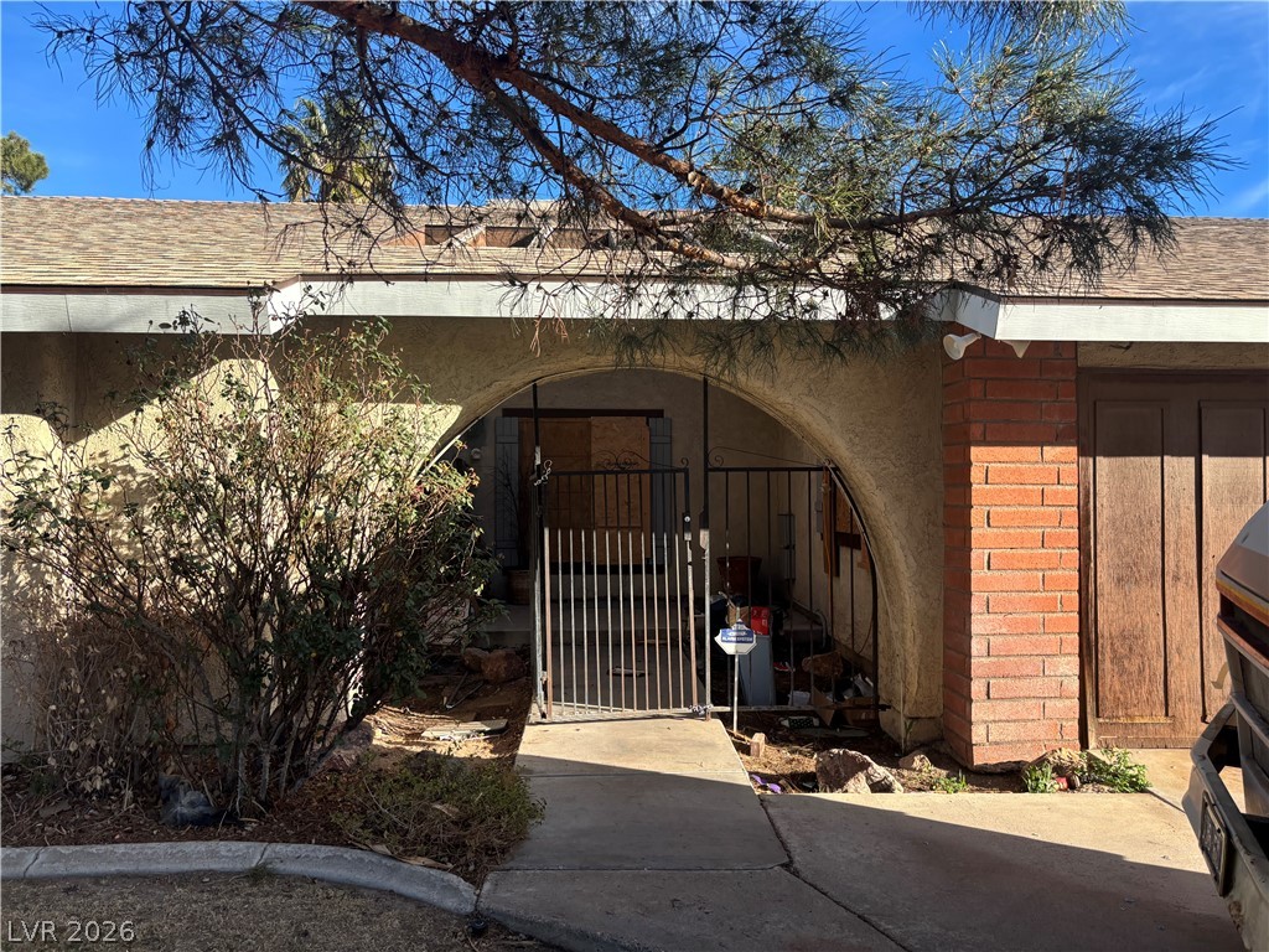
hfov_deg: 67.3
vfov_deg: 53.1
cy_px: 476
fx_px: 953
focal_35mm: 26
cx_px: 634
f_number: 1.6
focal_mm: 5.96
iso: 50
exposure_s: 1/1068
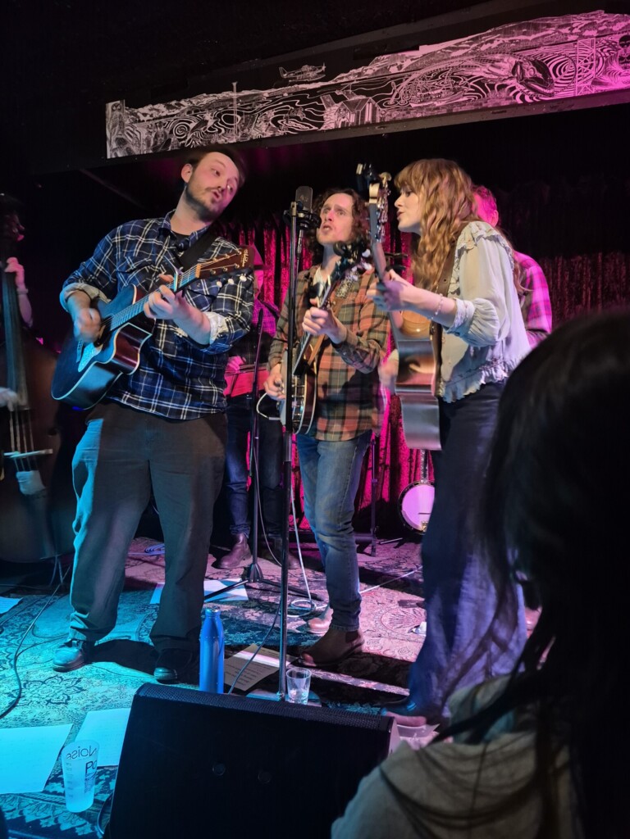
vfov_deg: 73.9
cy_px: 420
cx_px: 315
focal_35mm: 23
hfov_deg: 58.9
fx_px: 558
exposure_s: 1/20
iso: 1600
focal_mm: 5.4
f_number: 1.8
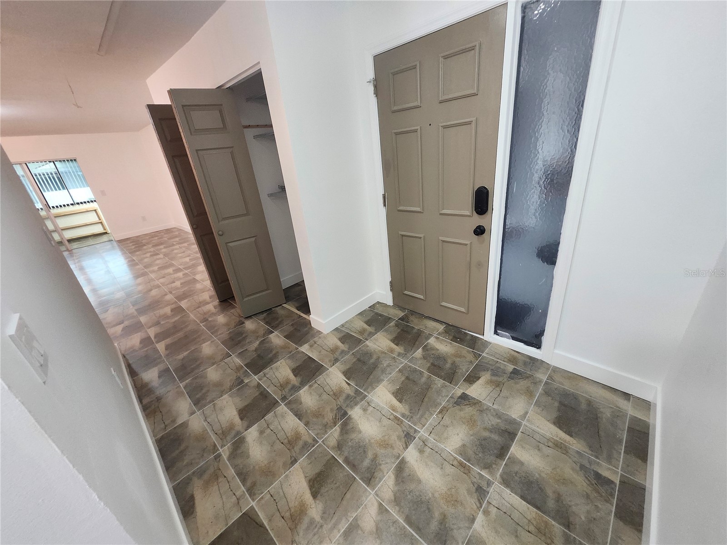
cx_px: 364
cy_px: 272
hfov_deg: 106.2
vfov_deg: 89.9
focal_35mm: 13
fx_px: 273
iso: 400
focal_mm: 1.74
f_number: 2.2
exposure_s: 1/60
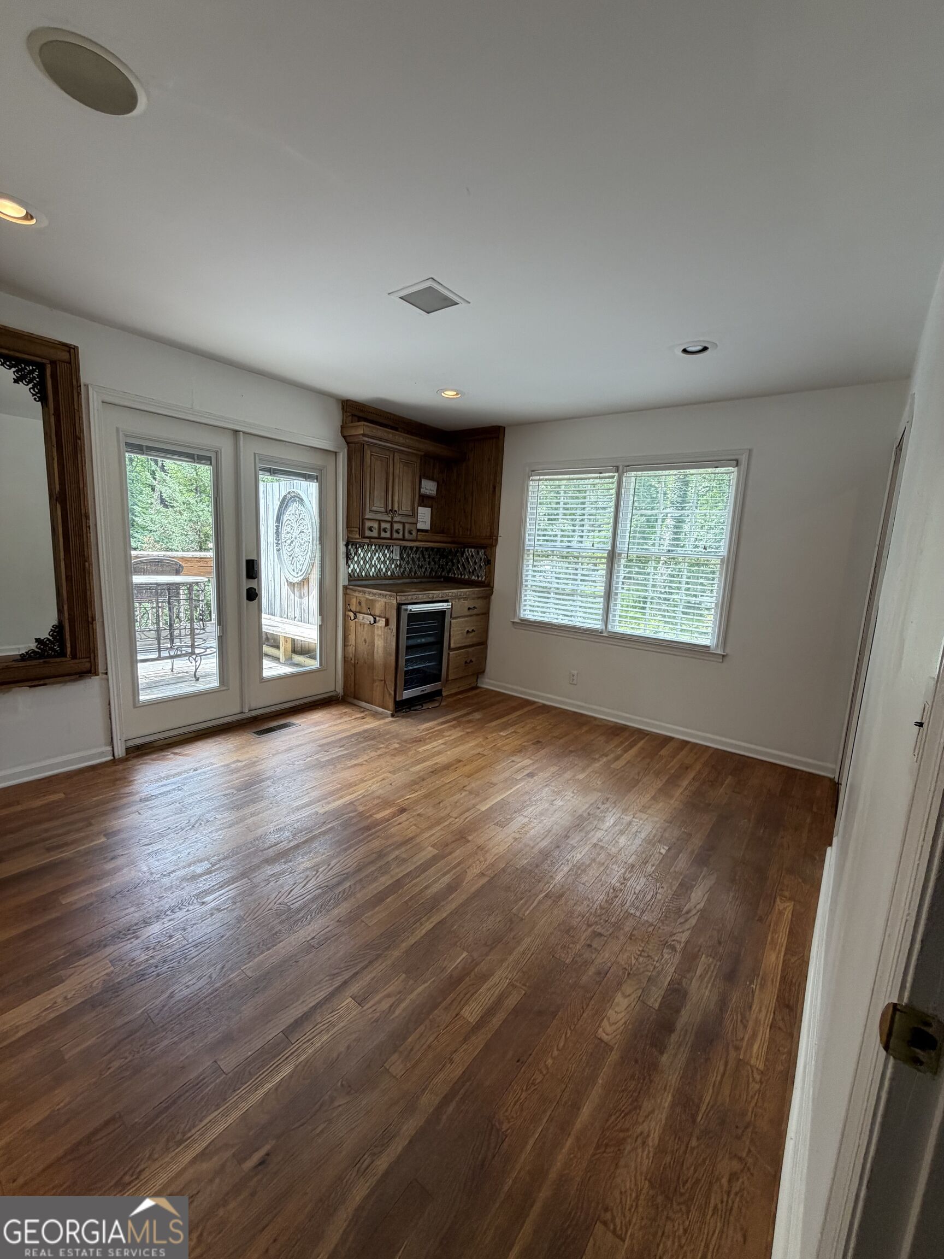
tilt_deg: -9.8
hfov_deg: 85.7
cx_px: 472
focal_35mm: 14
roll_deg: -2.2
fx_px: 509
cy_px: 630
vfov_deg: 102.1
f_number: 2.2
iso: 100
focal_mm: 2.22
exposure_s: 1/120
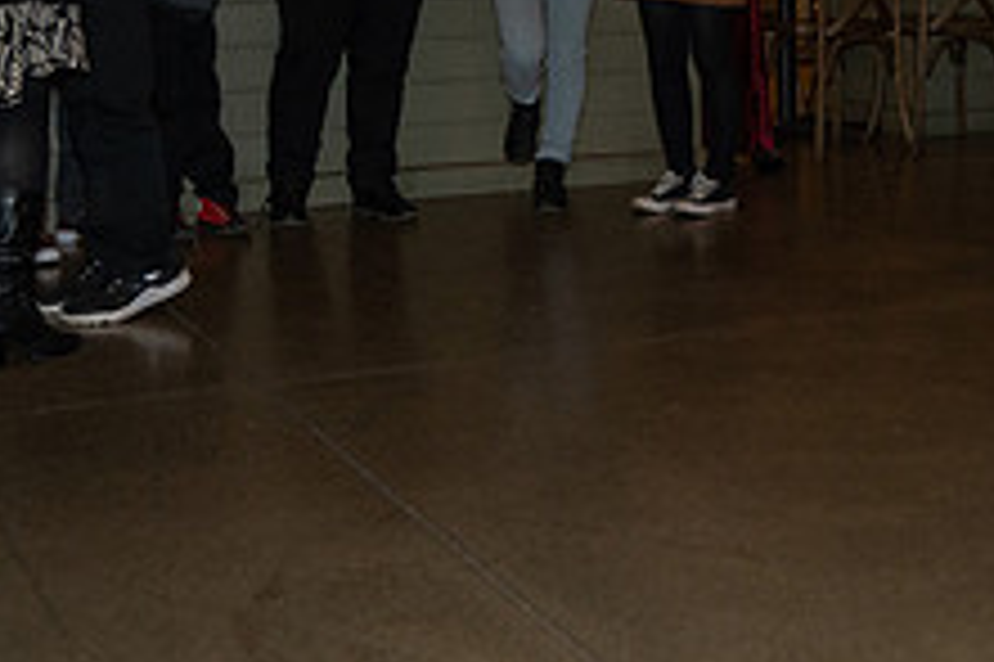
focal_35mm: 63
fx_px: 1738
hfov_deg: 31.4
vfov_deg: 20.8
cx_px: 724
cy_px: -11
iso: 2000
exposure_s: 1/125
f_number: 2.8
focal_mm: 24
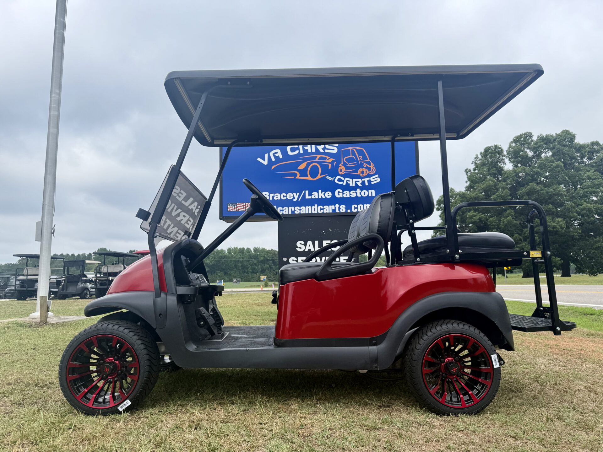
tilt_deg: +7.5
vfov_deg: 56.8
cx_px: 302
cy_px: 226
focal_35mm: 24
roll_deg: +1.3
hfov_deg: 71.6
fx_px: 418
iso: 80
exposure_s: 1/2801
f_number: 1.78
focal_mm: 6.76
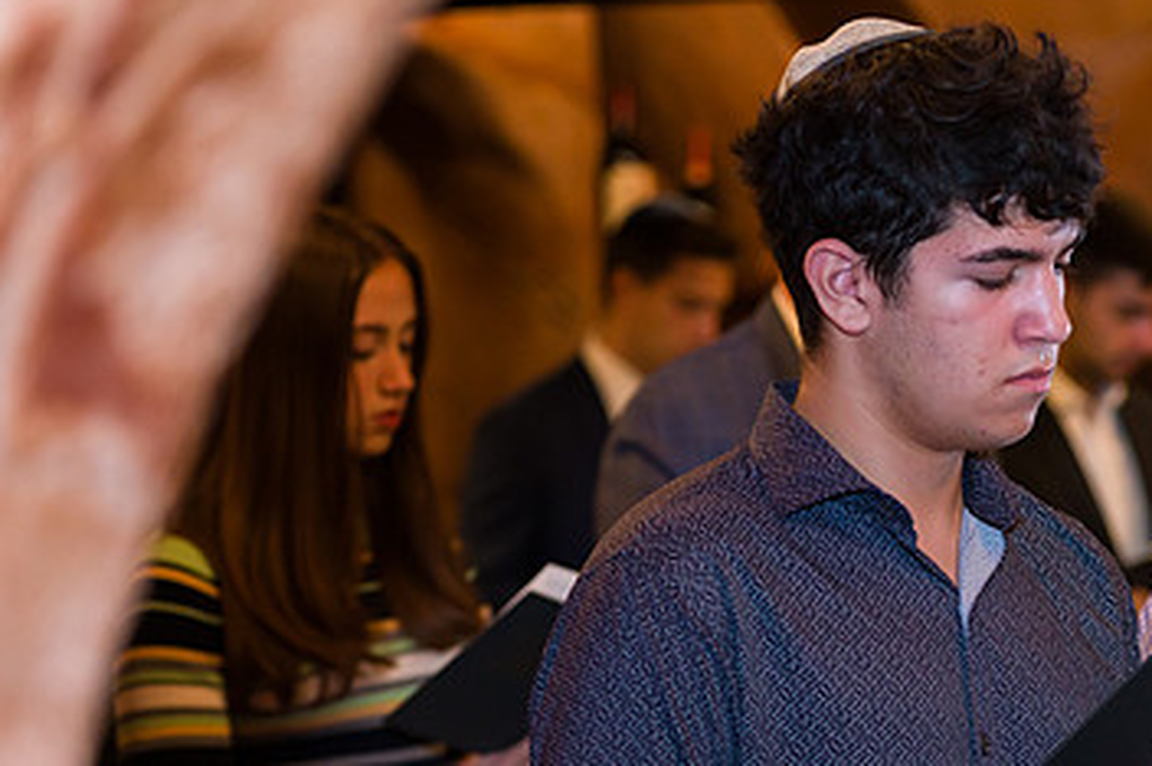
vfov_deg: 10.3
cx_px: 875
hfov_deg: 15.4
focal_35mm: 133
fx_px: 4252
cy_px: 454
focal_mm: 75
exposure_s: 1/200
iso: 1250
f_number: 3.2
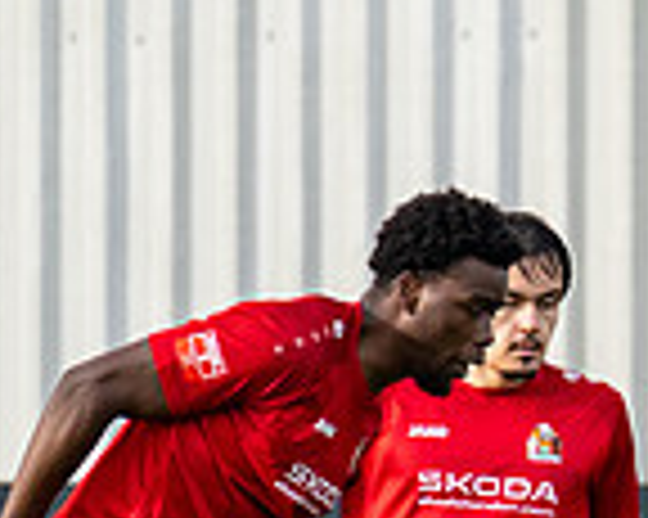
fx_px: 37353
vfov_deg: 0.8
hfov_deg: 1.0
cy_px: 669
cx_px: 1854
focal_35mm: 1949
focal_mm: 280
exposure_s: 1/2000
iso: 1000
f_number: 4
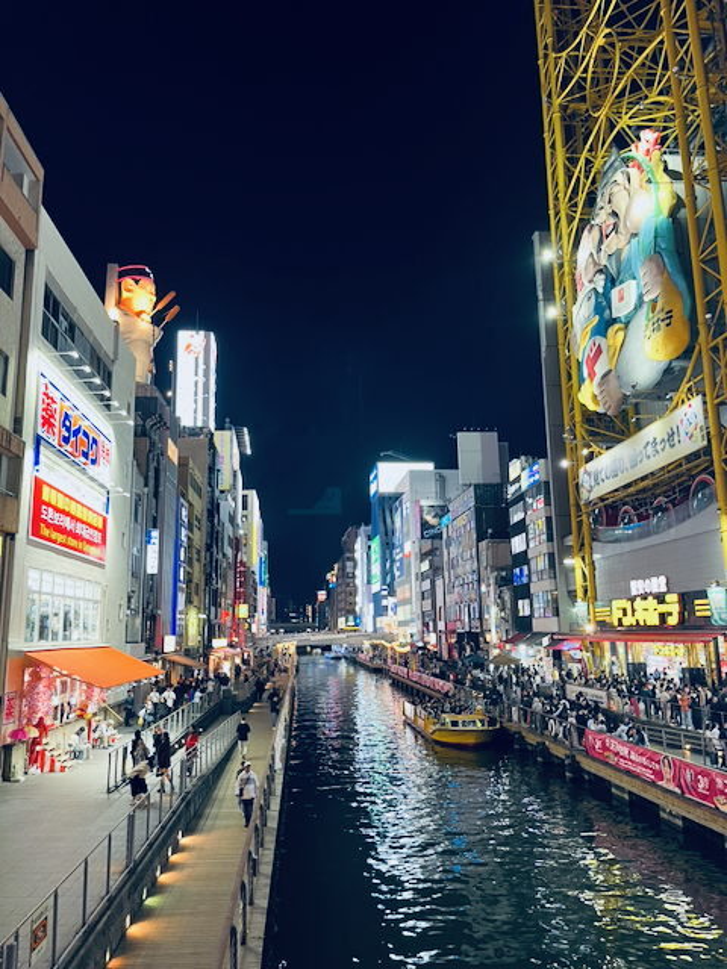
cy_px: 484
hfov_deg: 53.1
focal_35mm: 26
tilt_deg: +10.2
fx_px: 728
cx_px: 364
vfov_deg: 67.3
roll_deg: +1.6
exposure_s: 1/60
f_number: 1.6
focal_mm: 5.1
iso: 320
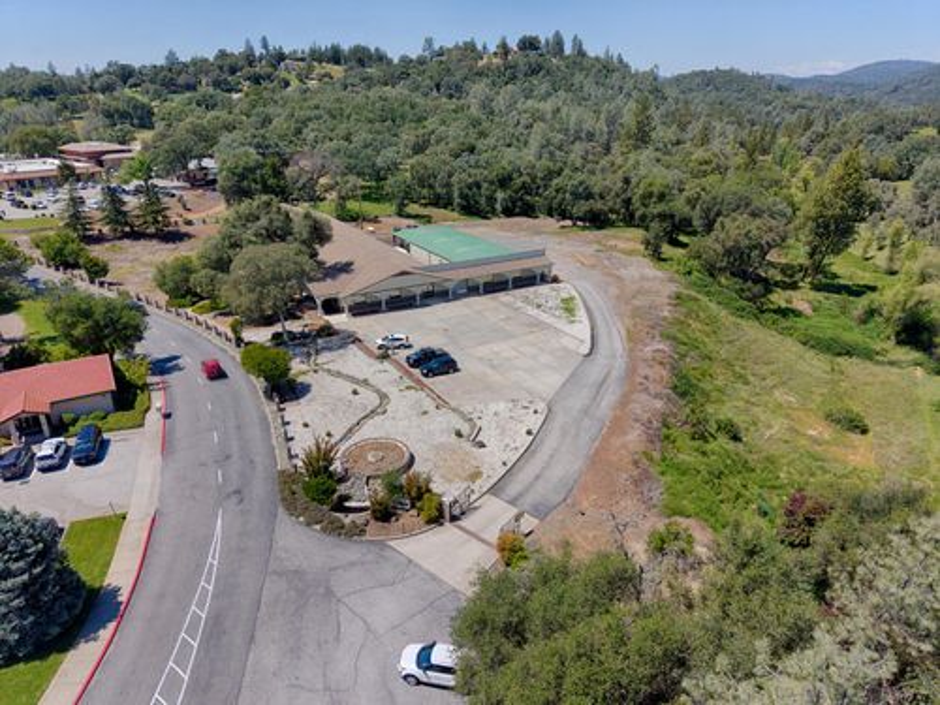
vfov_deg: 56.8
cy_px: 352
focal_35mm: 24
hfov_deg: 71.6
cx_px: 470
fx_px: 652
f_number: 1.8
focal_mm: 8.67
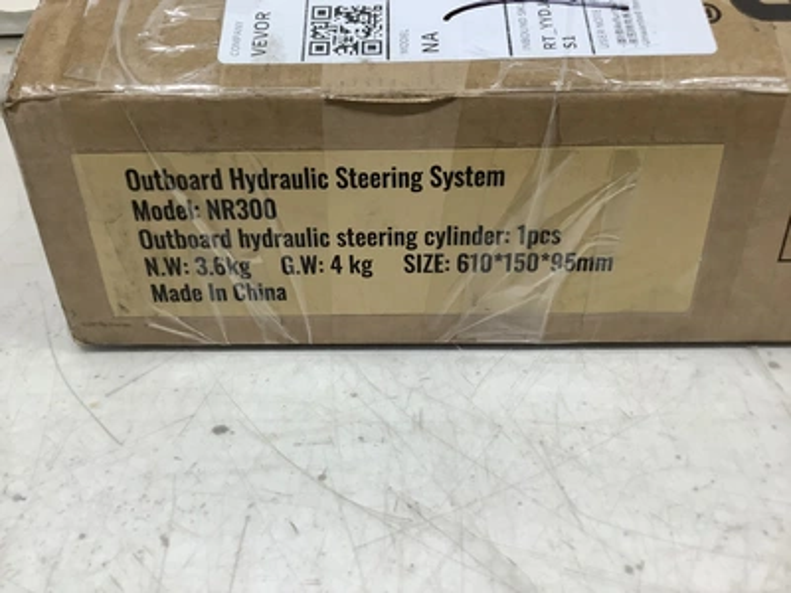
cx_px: 396
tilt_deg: -34.0
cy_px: 296
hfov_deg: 58.4
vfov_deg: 45.4
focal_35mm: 31
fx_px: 708
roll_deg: +1.3
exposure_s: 1/120
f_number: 2.4
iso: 80
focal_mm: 3.3
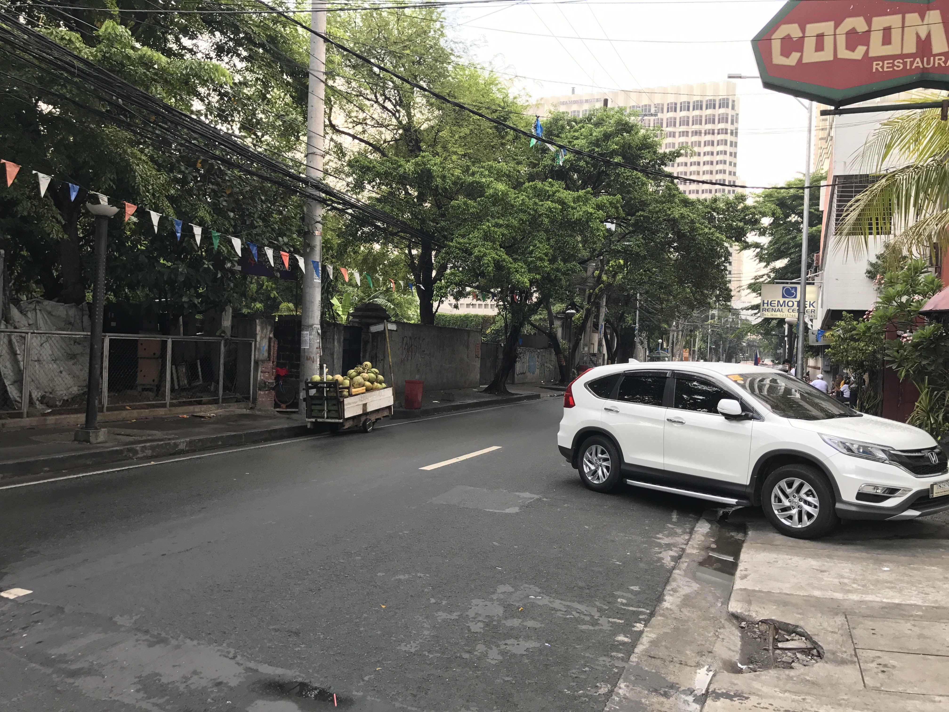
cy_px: 356
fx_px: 768
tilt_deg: +0.4
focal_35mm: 28
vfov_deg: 49.7
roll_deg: -2.8
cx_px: 474
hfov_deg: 63.4
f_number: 1.8
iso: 25
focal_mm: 3.99
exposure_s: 1/40
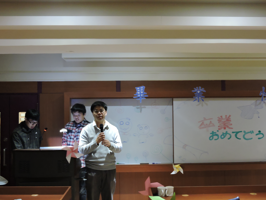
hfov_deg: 41.2
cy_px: 102
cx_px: 135
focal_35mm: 46
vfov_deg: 31.5
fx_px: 353
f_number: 4
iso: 800
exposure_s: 1/8
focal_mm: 8.1
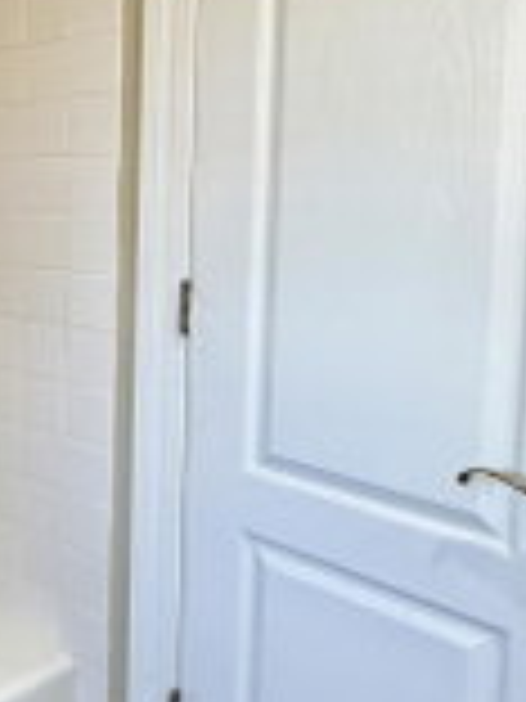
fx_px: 871
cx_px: -162
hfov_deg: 27.8
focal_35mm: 43
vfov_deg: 43.5
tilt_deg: -4.7
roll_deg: +0.1
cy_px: 256
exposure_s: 1/120
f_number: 2.2
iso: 250
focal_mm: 2.22
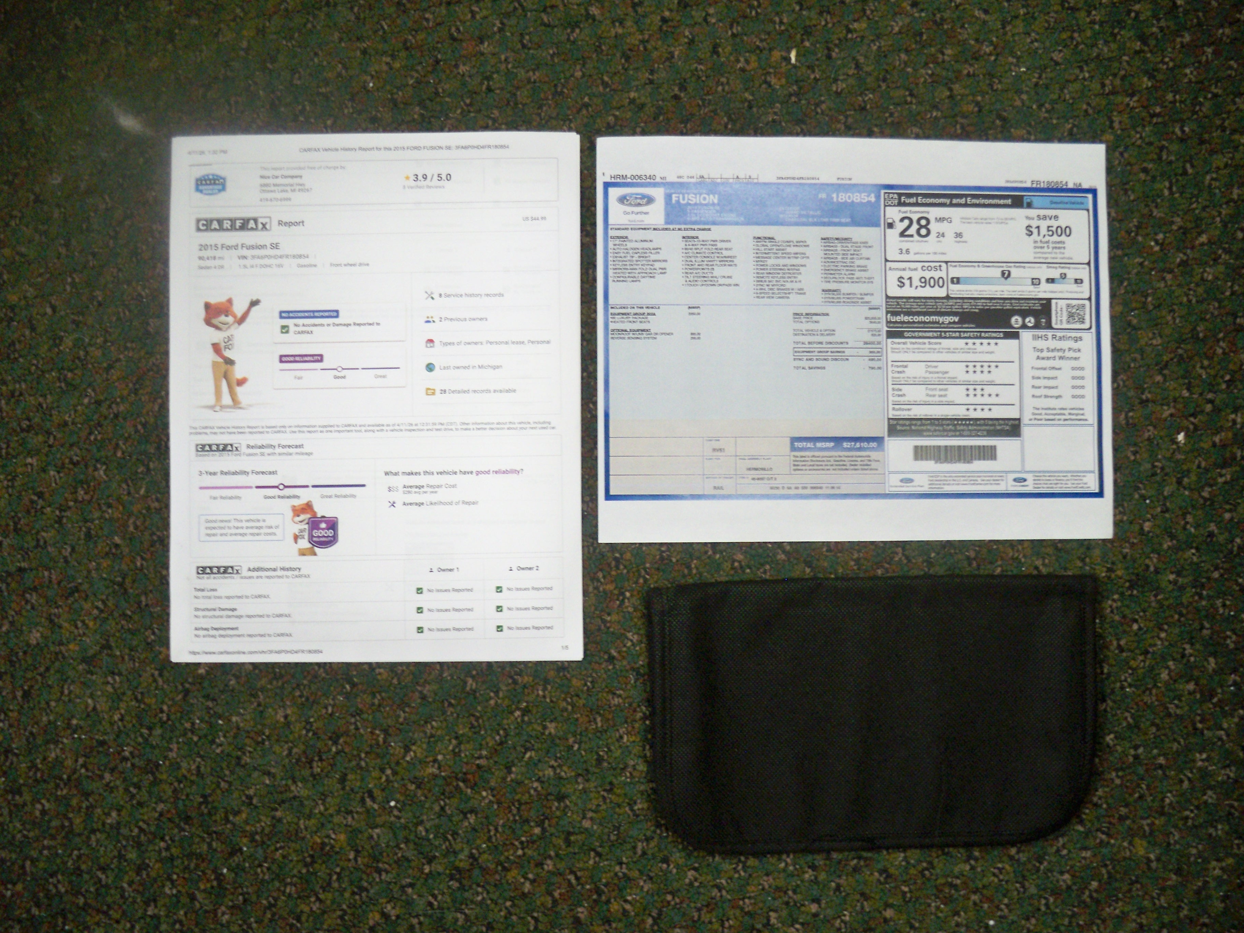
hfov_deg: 52.6
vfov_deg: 40.7
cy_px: 466
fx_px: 1258
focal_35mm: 35
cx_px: 622
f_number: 3.1
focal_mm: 6.3
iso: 200
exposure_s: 1/60
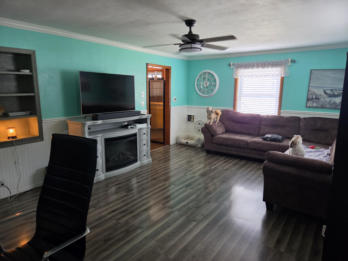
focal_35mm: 23
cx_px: 174
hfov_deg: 73.9
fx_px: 231
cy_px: 130
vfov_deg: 58.9
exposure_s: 1/61
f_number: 1.8
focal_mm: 5.4
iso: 250
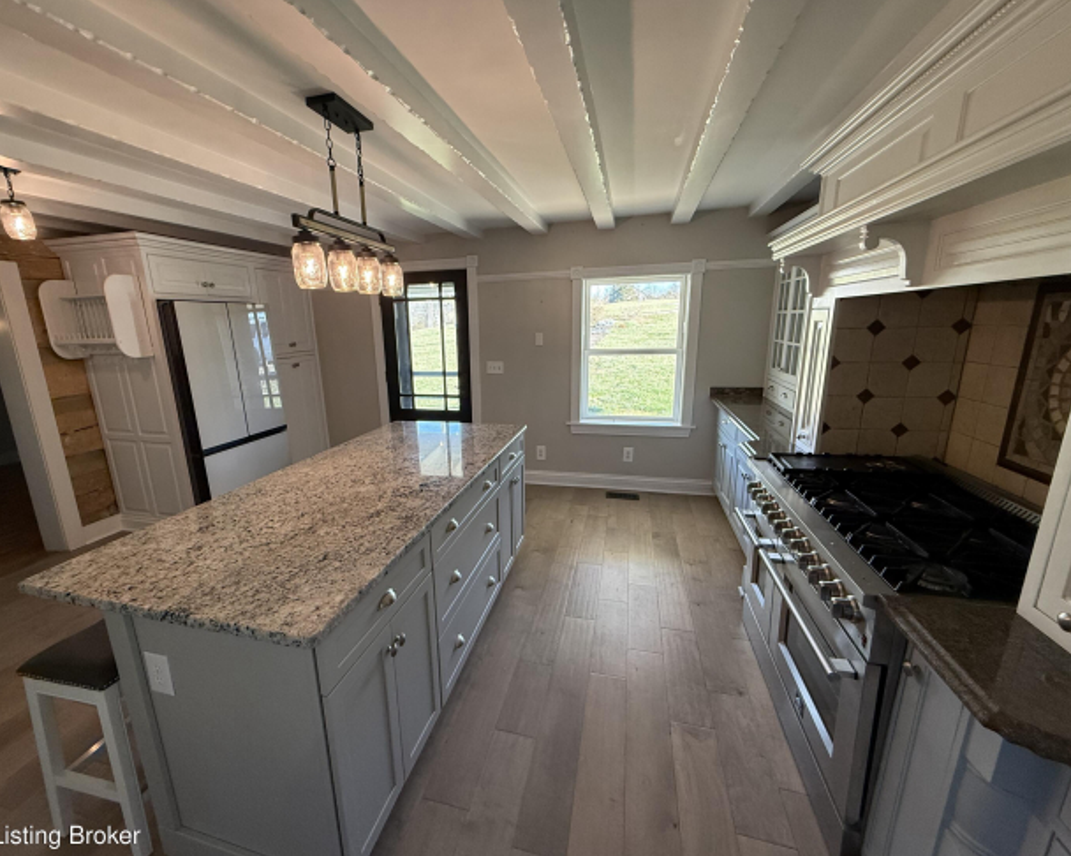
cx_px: 496
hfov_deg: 96.6
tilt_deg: -12.7
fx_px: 475
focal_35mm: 15
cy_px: 435
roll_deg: +1.0
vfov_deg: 84.0
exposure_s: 1/120
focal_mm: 2.22
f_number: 2.2
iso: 250
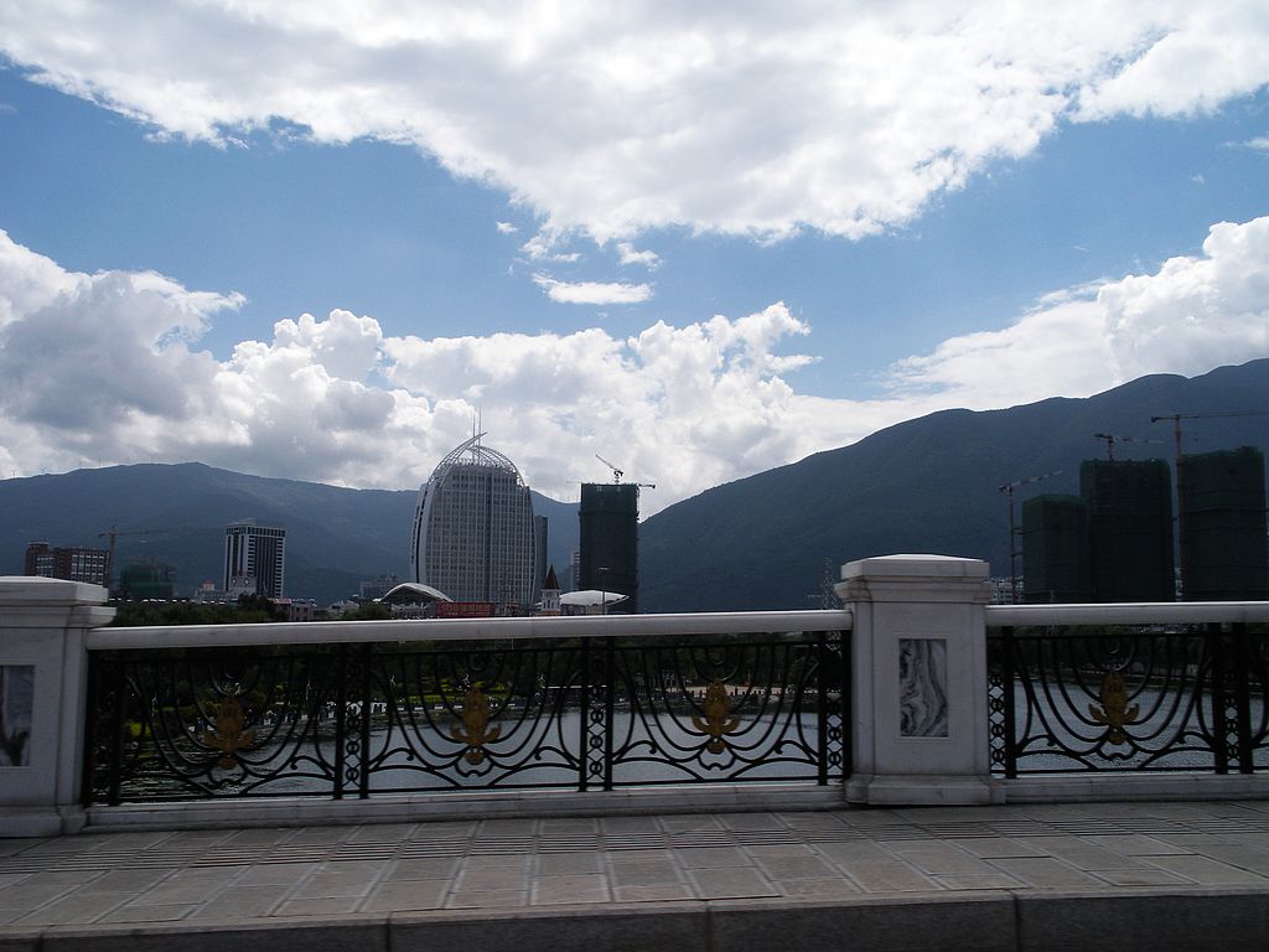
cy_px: 476
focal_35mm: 36
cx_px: 634
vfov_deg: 39.7
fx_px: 1320
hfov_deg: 51.4
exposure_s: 1/550
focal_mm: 6.3
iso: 64
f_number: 5.6
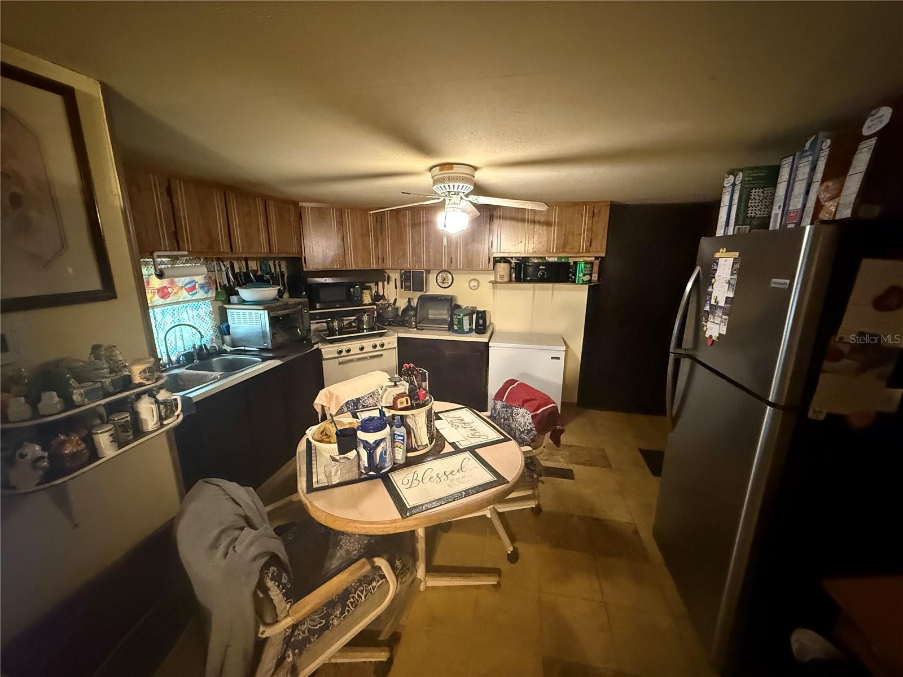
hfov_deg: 102.1
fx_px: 365
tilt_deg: -12.7
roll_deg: -0.3
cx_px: 452
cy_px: 338
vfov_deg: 85.7
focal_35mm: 14
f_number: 2.2
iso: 1250
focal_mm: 2.22
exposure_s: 1/40
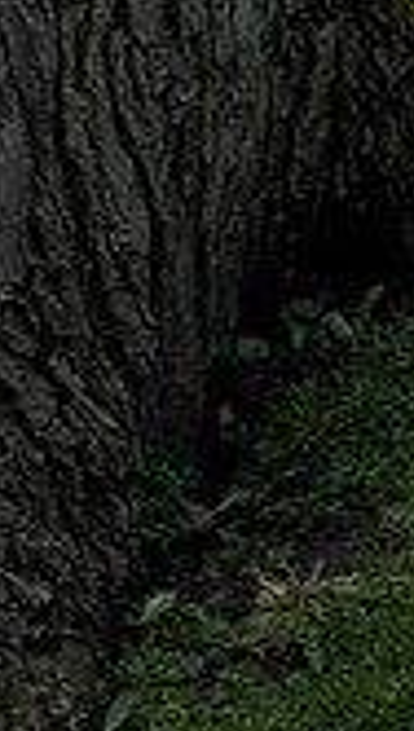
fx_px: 3126
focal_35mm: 161
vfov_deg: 12.7
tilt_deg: -3.7
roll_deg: +0.6
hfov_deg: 6.9
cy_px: -361
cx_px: 1158
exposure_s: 1/4049
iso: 80
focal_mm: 6.76
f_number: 1.78
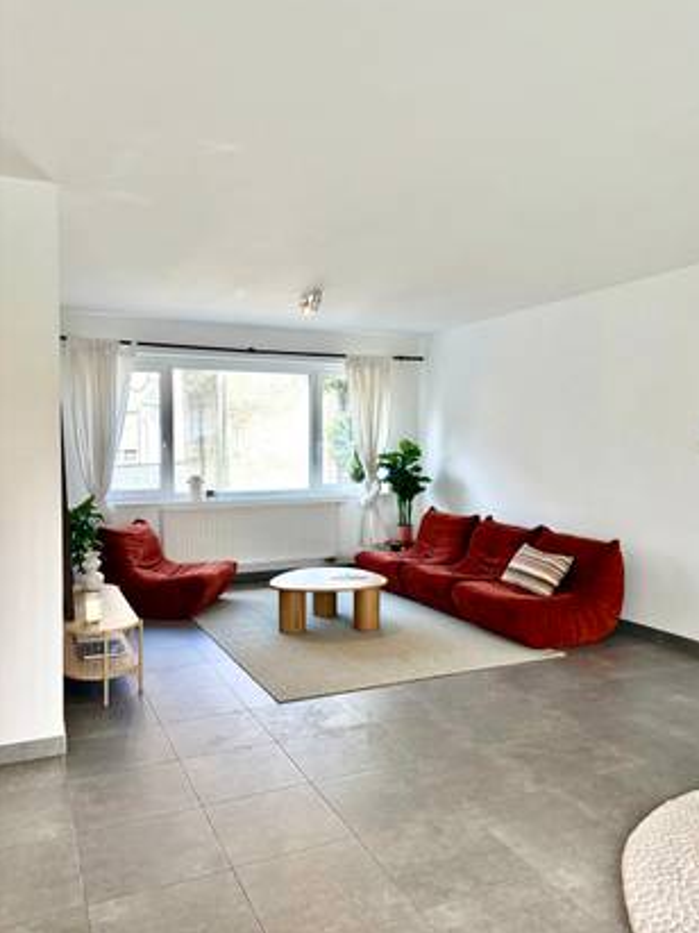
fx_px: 727
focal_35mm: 27
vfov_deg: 65.3
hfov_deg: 51.3
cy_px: 460
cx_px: 361
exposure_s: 1/496
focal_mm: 5.96
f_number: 1.6
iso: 64
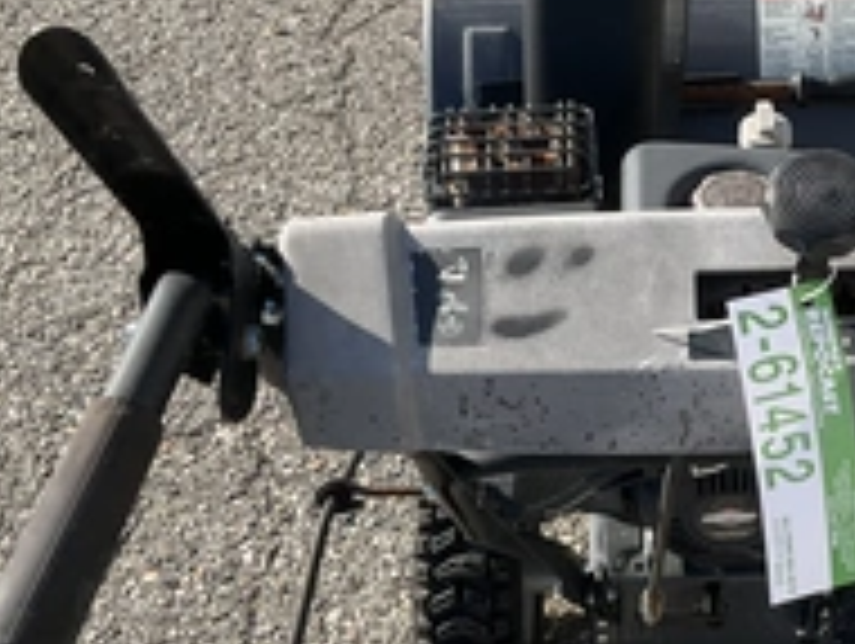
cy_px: 351
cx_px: 724
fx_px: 1509
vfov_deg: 24.1
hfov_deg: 30.6
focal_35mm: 61
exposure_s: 1/781
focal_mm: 3
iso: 25
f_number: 1.8
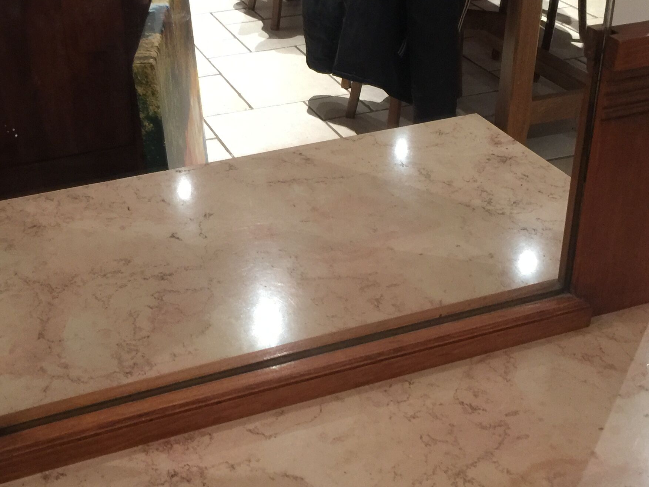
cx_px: 237
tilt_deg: -28.5
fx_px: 1012
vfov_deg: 26.9
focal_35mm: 54
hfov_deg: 35.3
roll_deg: +0.4
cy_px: 182
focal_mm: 4.15
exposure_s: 1/10
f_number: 2.2
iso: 125
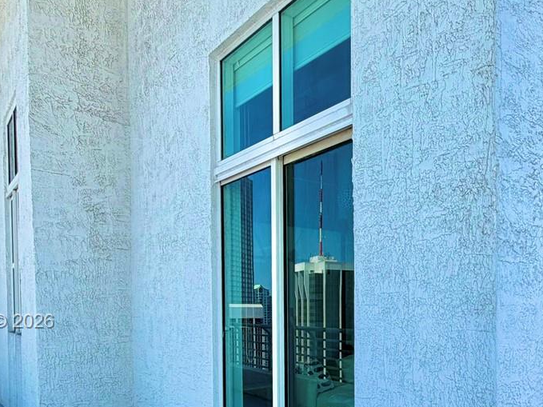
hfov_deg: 51.4
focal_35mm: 33
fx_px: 518
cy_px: 323
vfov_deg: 41.2
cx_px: 445
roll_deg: +0.8
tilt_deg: -2.8
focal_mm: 2.22
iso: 32
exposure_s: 1/770
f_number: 2.2
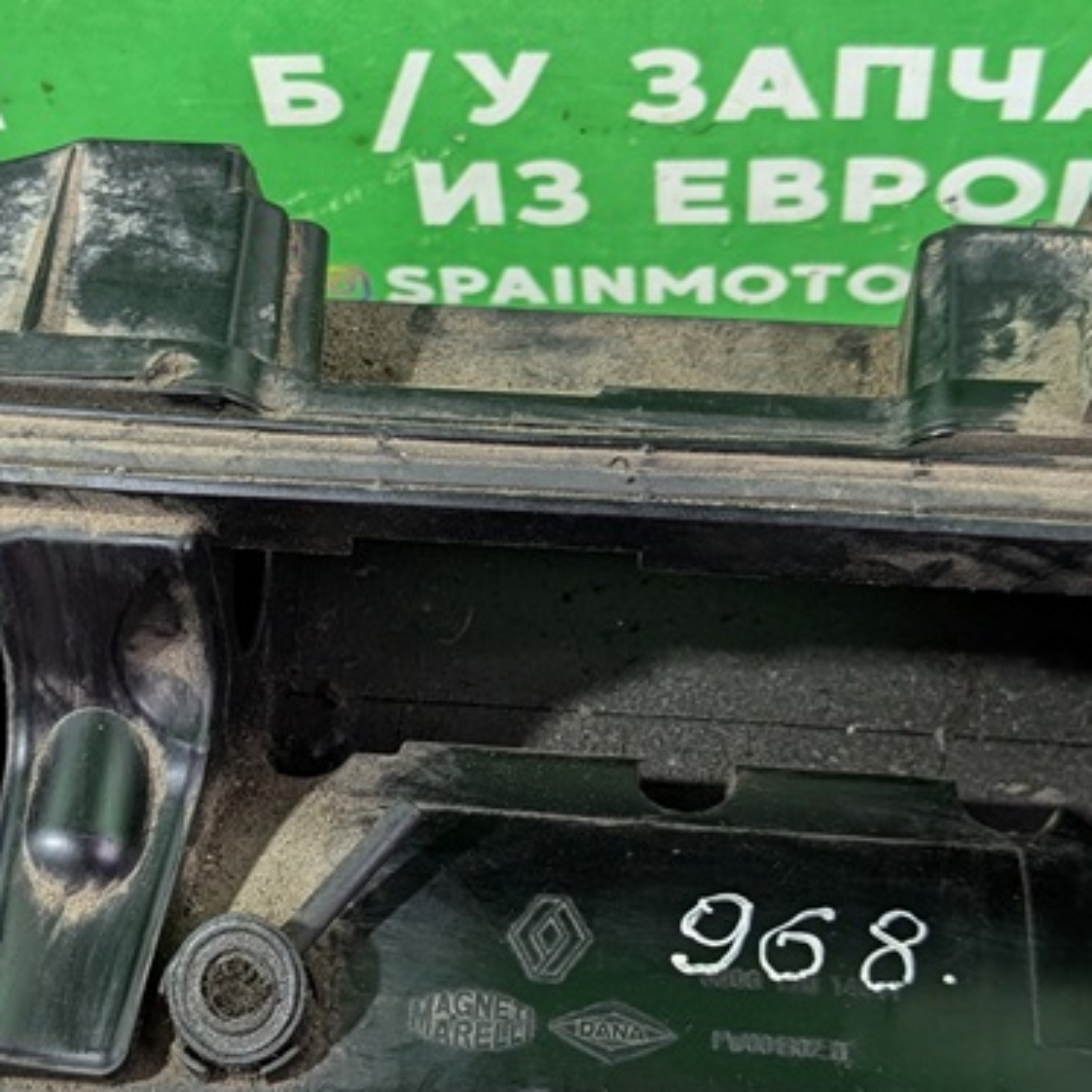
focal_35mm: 58
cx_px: 385
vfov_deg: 29.4
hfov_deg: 29.4
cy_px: 727
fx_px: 2070
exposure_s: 1/50
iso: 65
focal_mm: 6.9
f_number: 1.68
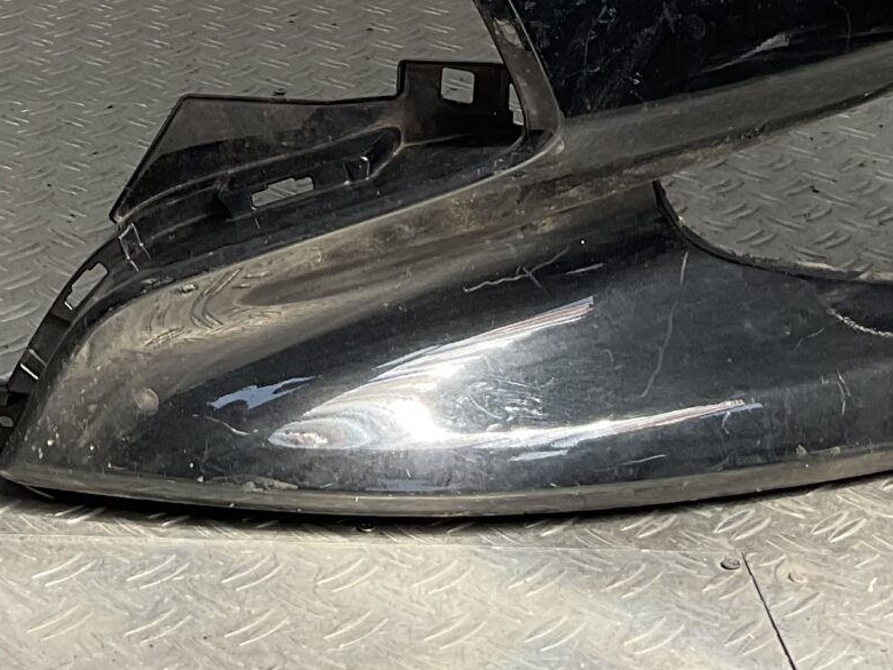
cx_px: 49
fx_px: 2451
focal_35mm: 95
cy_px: -322
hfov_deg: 20.1
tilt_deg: -9.4
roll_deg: -1.5
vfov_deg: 14.5
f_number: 1.8
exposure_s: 1/253
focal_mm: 3
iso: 16
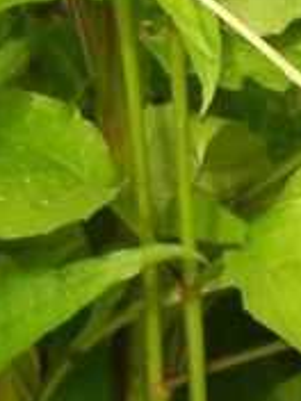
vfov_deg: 2.7
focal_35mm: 735
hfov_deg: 2.0
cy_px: -273
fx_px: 8521
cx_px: -235
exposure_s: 1/250
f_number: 5
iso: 160
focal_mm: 28.8
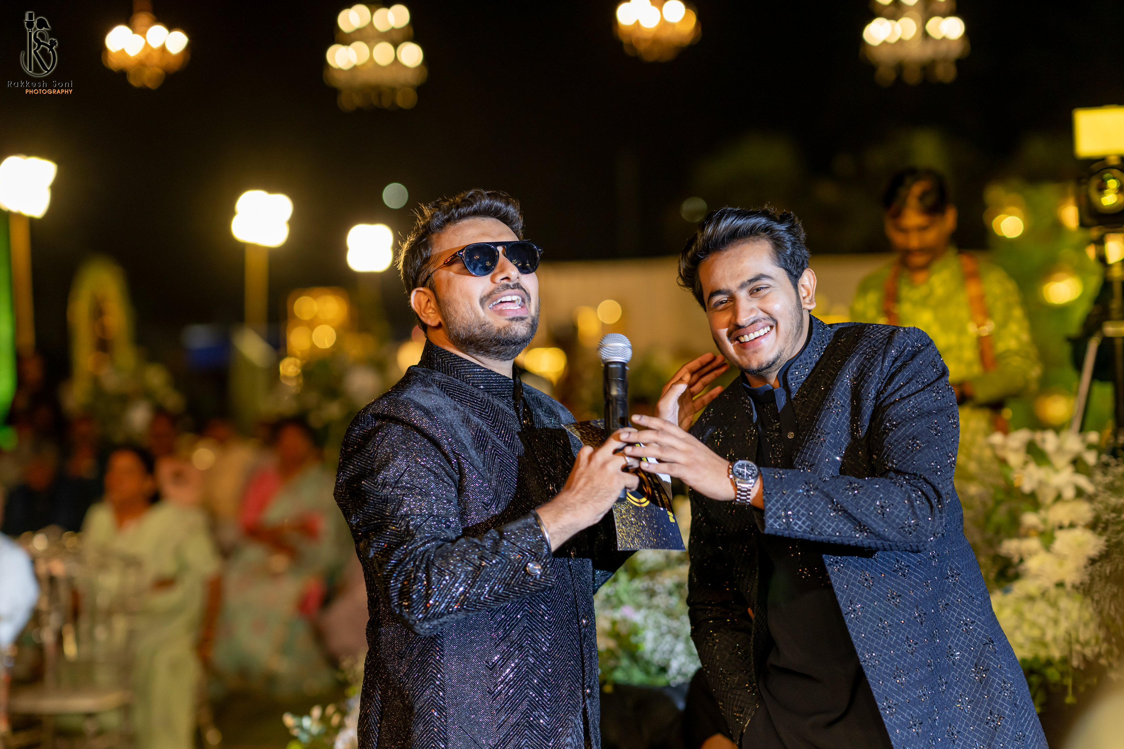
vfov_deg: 14.0
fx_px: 3043
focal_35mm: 97
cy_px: 424
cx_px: 566
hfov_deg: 20.9
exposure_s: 1/320
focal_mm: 85
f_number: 2
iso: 640
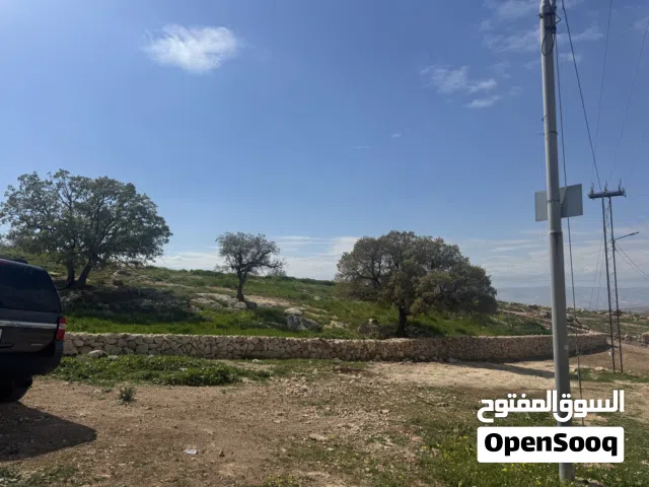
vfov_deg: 56.8
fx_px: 450
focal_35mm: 24
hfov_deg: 71.6
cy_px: 244
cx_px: 324
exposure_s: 1/12346
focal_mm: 6.76
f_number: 1.78
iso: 80
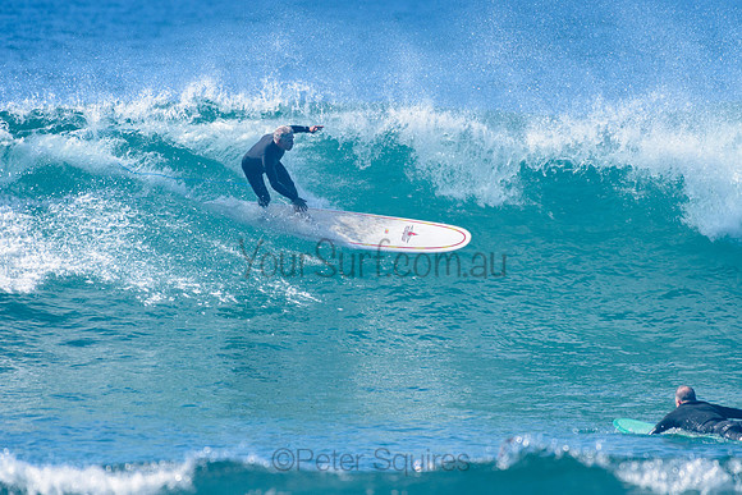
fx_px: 12633
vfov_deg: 2.2
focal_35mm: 613
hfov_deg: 3.4
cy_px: 195
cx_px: 425
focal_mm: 500
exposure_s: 1/2000
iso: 220
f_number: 5.6
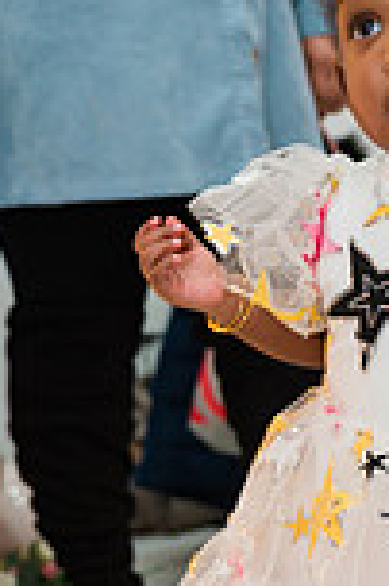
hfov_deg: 15.7
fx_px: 1348
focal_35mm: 83
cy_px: 409
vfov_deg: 24.3
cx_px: 495
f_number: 3.2
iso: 800
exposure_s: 1/200
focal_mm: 28
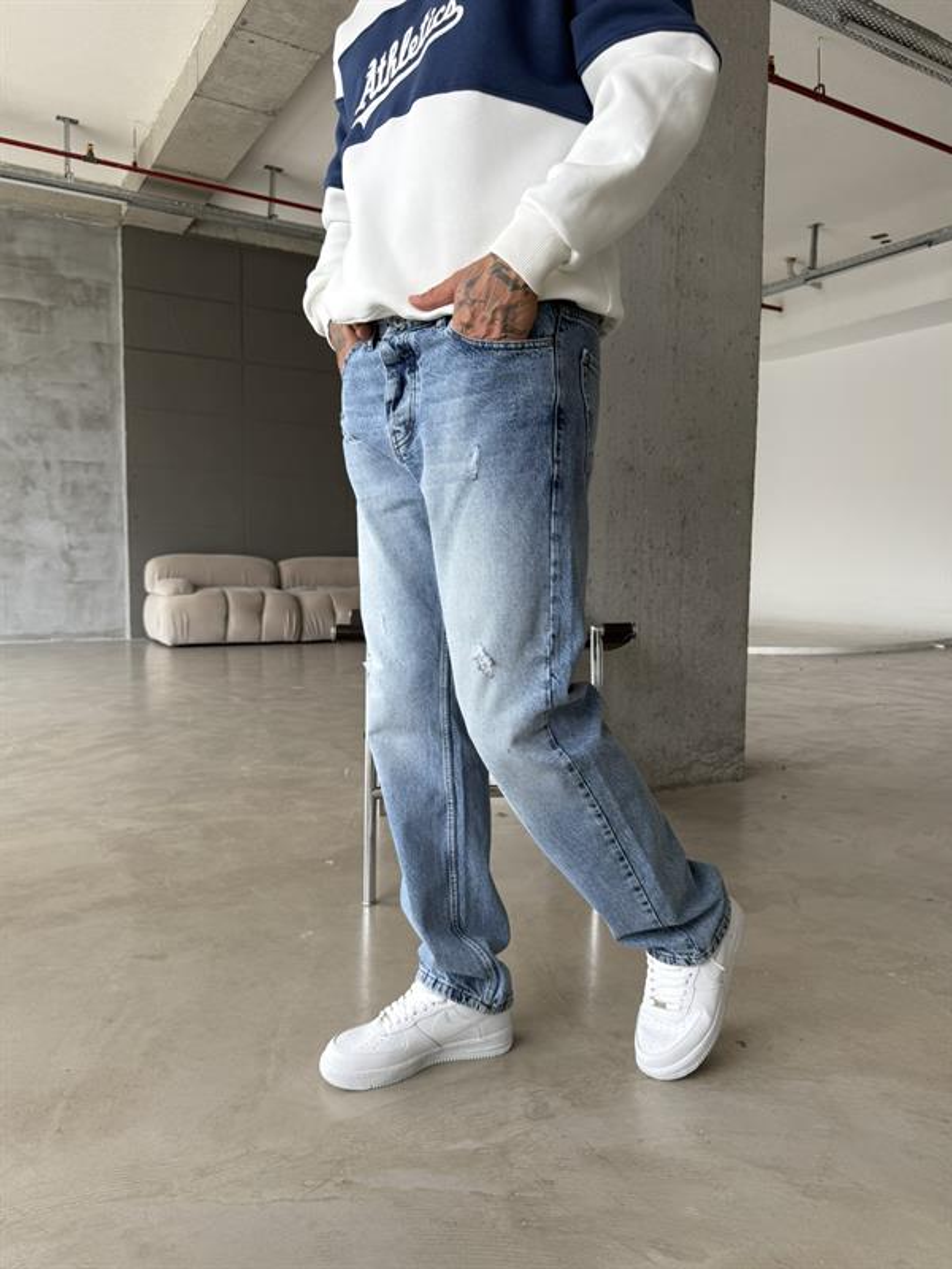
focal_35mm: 24
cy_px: 634
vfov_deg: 71.6
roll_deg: -1.7
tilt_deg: -4.6
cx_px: 476
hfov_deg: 56.8
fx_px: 880
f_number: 1.78
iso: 80
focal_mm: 6.76
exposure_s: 1/121
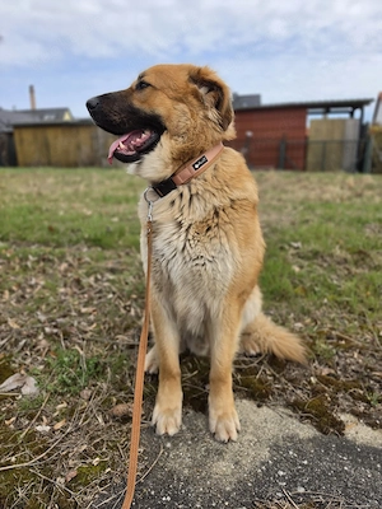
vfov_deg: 73.9
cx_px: 191
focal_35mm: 23
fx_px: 338
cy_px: 254
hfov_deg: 58.9
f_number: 1.4
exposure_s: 1/5000
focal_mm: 6.5
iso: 64
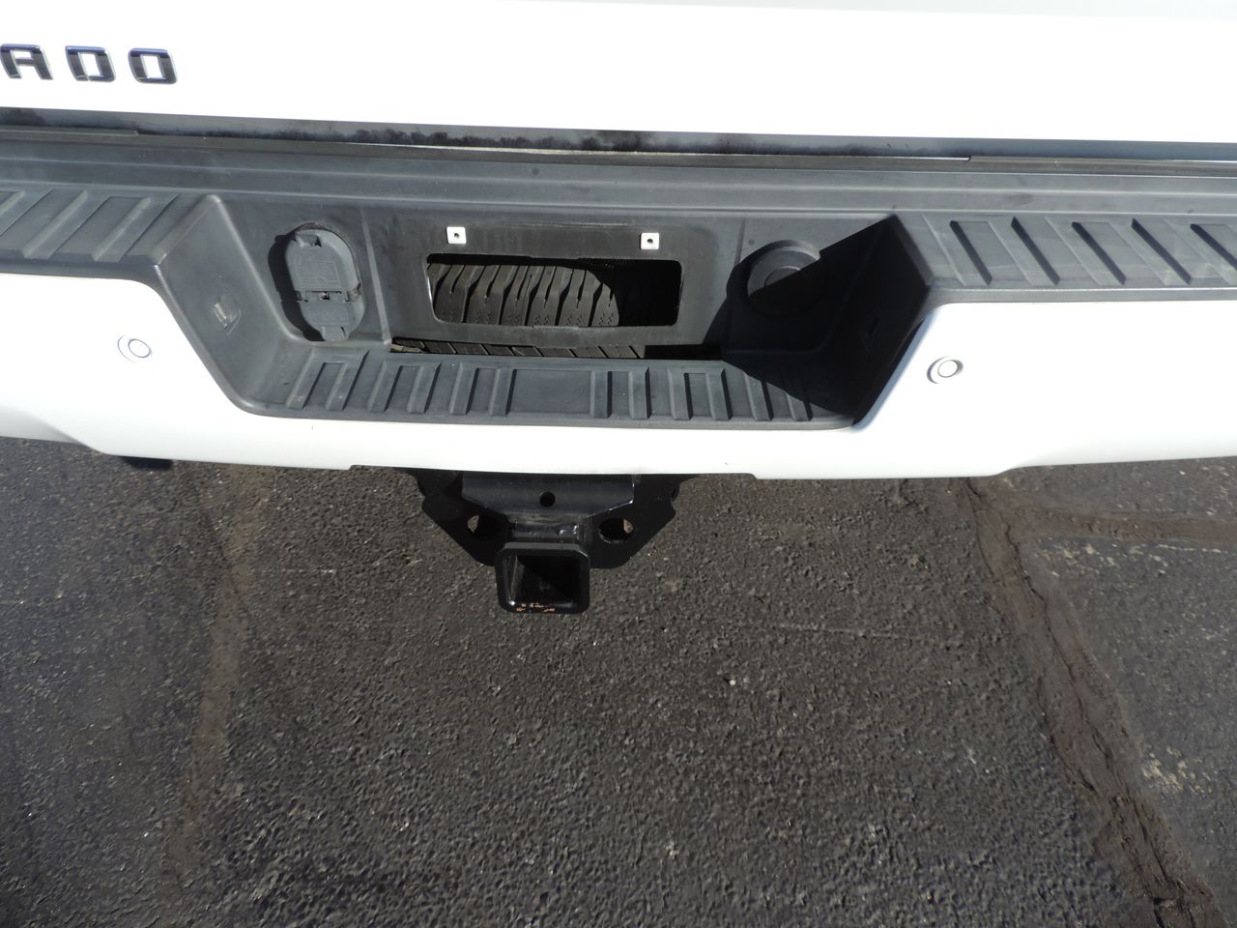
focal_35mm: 24
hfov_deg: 71.6
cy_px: 464
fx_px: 858
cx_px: 618
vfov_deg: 56.8
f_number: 3
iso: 80
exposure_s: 1/800
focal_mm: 4.3
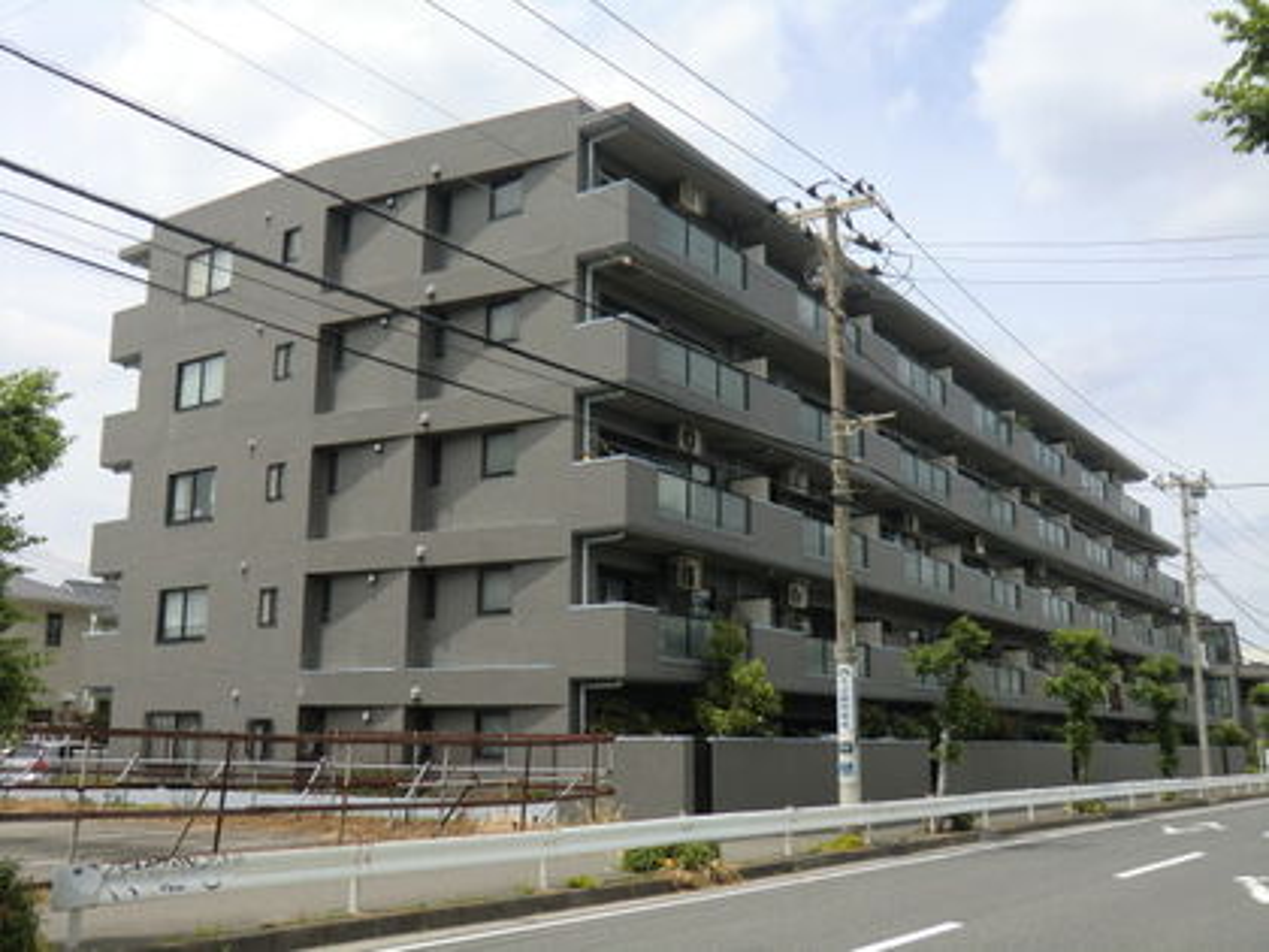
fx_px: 1246
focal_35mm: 34
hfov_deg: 54.0
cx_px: 634
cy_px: 476
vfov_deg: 41.8
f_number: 3.6
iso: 64
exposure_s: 1/800
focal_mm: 6.1
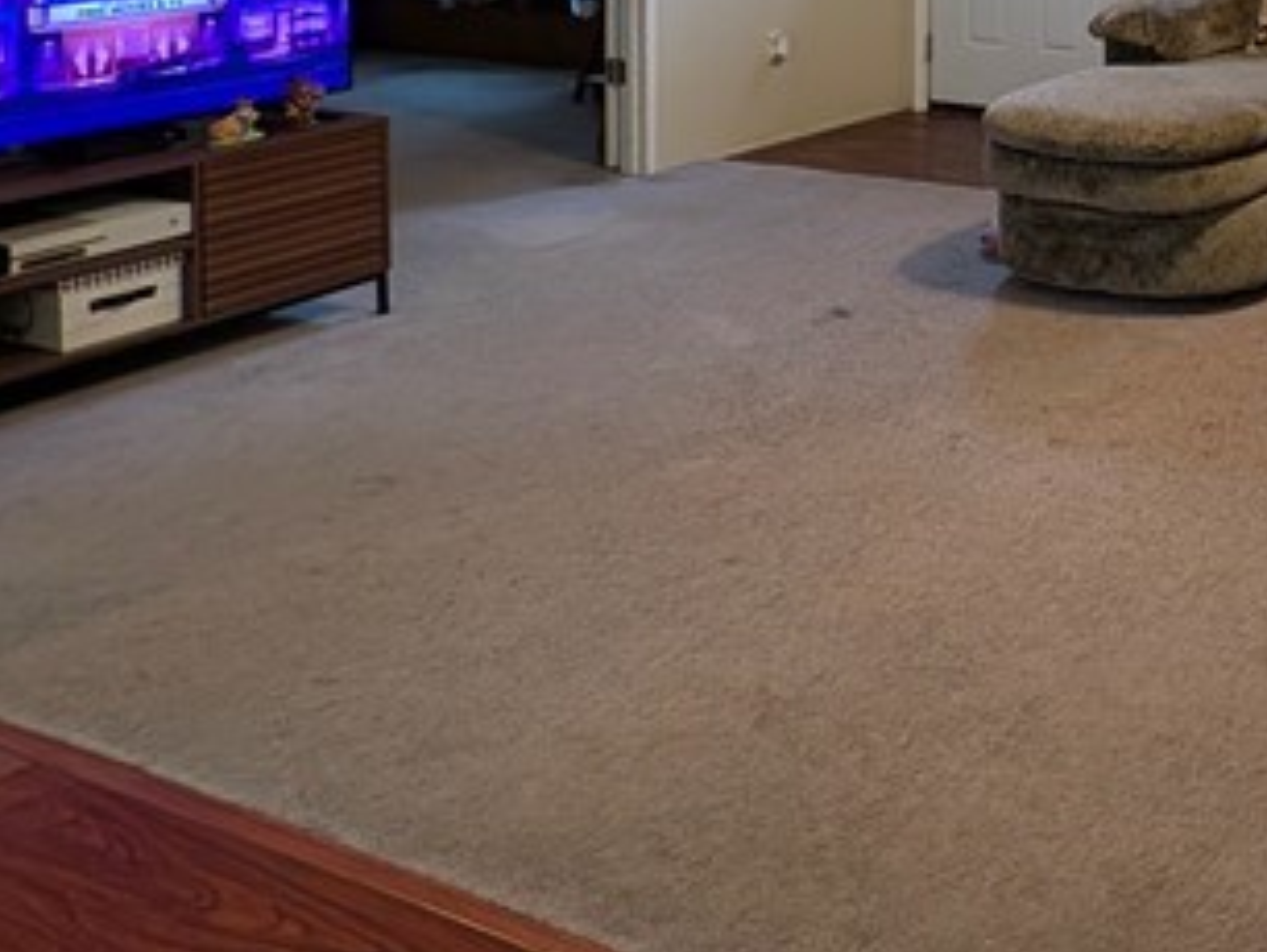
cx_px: 1509
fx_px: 1465
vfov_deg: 30.8
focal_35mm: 40
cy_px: -170
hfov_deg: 36.5
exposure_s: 1/40
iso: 101
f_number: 1.95
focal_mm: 2.23
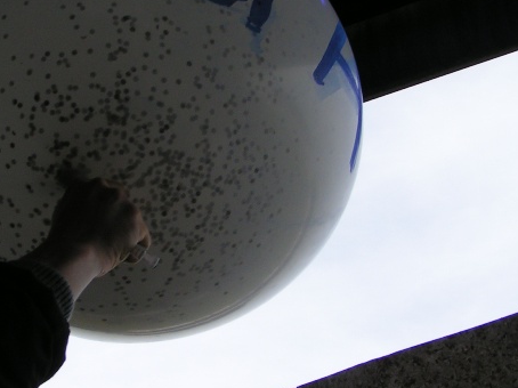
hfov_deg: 28.8
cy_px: 152
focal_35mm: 67
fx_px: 1002
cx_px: 178
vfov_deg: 21.9
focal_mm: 5.8
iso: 50
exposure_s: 1/250
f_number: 5.6
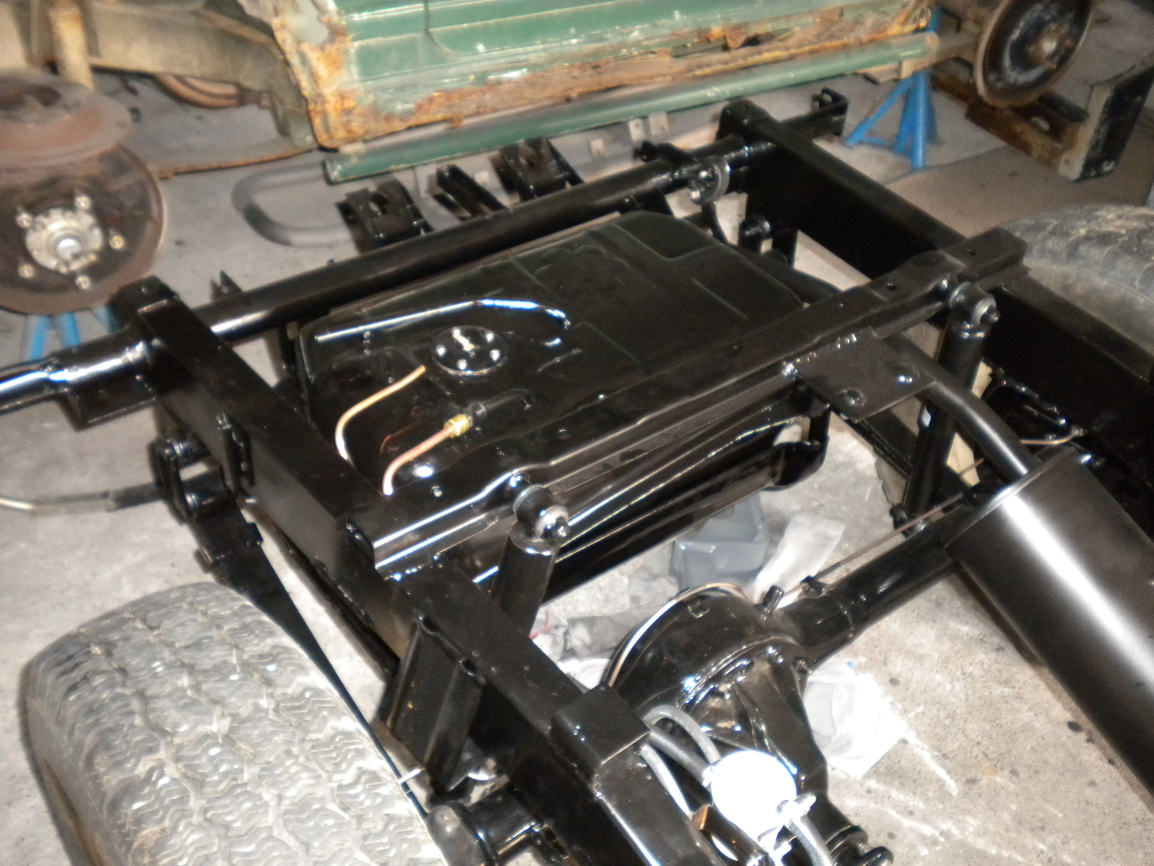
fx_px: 1167
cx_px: 577
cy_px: 433
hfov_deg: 52.6
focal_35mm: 35
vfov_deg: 40.7
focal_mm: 6.3
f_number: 3.1
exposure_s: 1/30
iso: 441
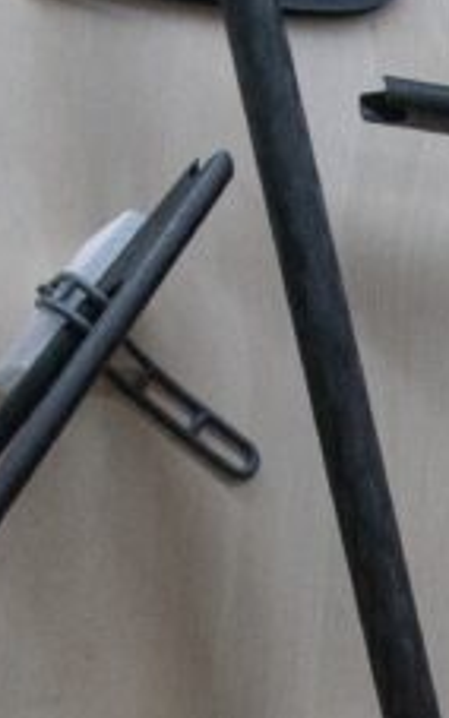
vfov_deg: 15.0
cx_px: 617
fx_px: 2700
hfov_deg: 9.3
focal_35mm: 138
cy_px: 656
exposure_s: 1/80
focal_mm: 20
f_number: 9
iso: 2500
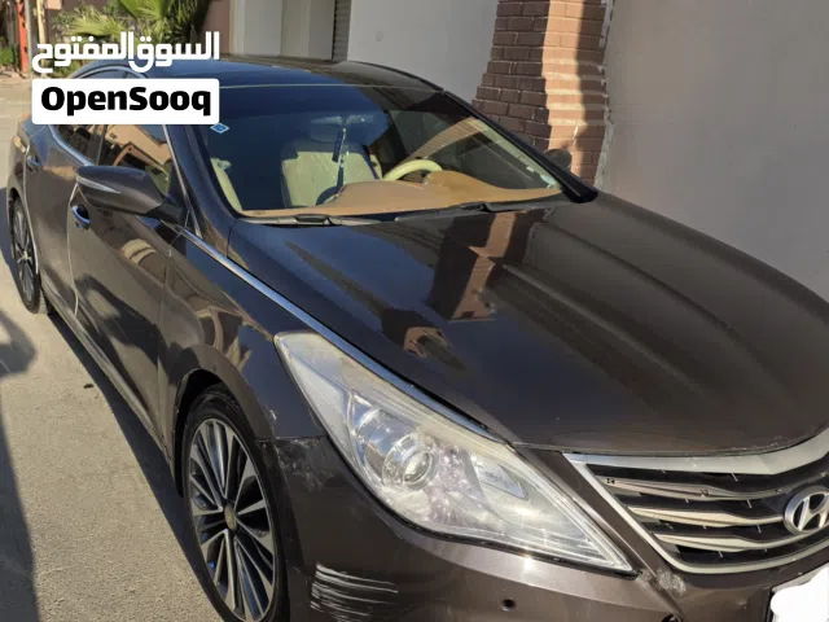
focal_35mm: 23
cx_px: 414
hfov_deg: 73.9
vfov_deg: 58.9
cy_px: 311
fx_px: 551
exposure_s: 1/5000
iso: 80
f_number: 1.7
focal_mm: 6.25
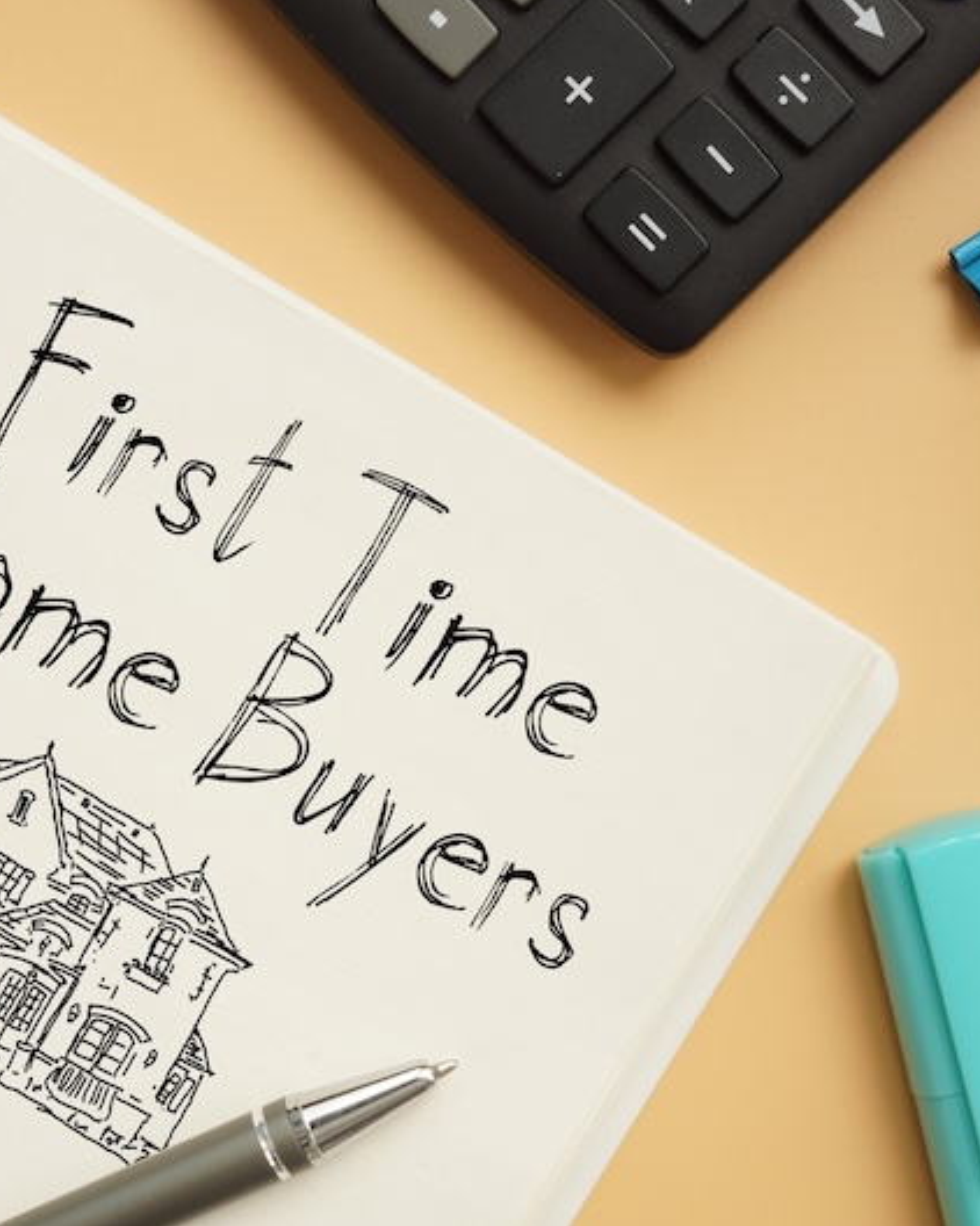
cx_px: 490
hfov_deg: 23.8
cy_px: 612
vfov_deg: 29.6
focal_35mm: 64
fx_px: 2322
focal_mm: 30
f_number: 20
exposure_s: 1/4
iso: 200
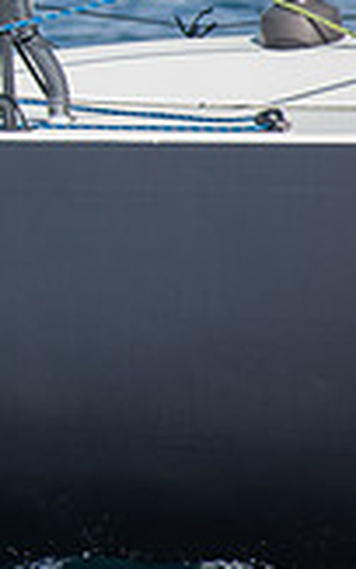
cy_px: -68
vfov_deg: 2.5
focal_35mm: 857
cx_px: -506
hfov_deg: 1.5
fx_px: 13292
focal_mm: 155
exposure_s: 1/500
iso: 100
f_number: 5.6
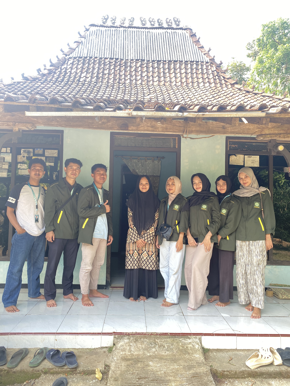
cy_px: 193
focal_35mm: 26
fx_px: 290
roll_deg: -1.9
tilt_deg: +4.2
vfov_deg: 67.3
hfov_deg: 53.1
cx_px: 145
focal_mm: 4.25
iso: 32
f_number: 1.8
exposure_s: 1/159
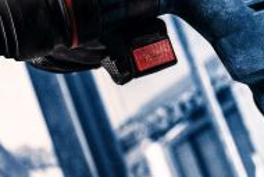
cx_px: 172
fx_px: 1216
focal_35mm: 166
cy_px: 73
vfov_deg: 8.3
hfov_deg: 12.4
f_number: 5.6
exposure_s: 1/160
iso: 800
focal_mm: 31.5
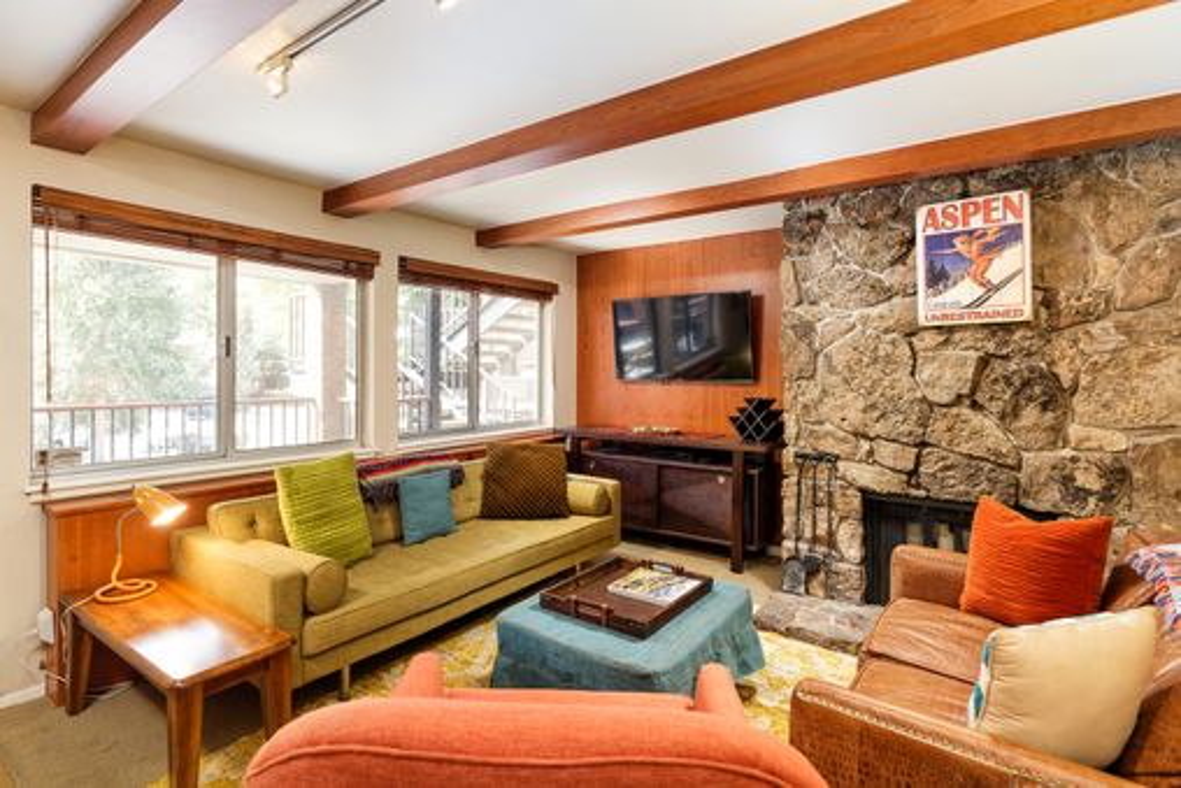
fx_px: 558
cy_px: 394
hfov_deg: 93.3
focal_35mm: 17
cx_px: 590
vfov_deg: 70.5
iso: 400
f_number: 7.1
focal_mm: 17
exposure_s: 1/13
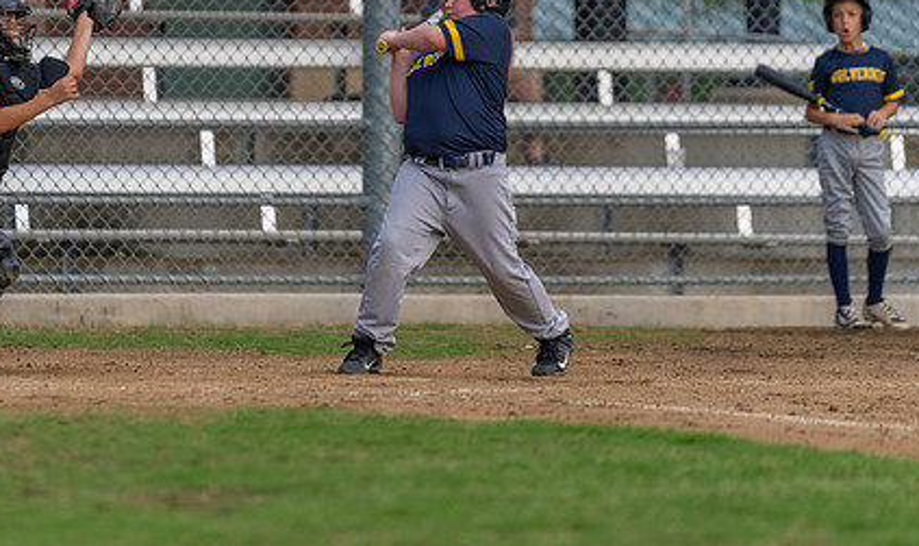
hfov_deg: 6.7
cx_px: 433
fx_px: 7804
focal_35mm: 316
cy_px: 80
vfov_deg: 4.0
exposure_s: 1/1000
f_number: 2.8
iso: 1000
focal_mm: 200
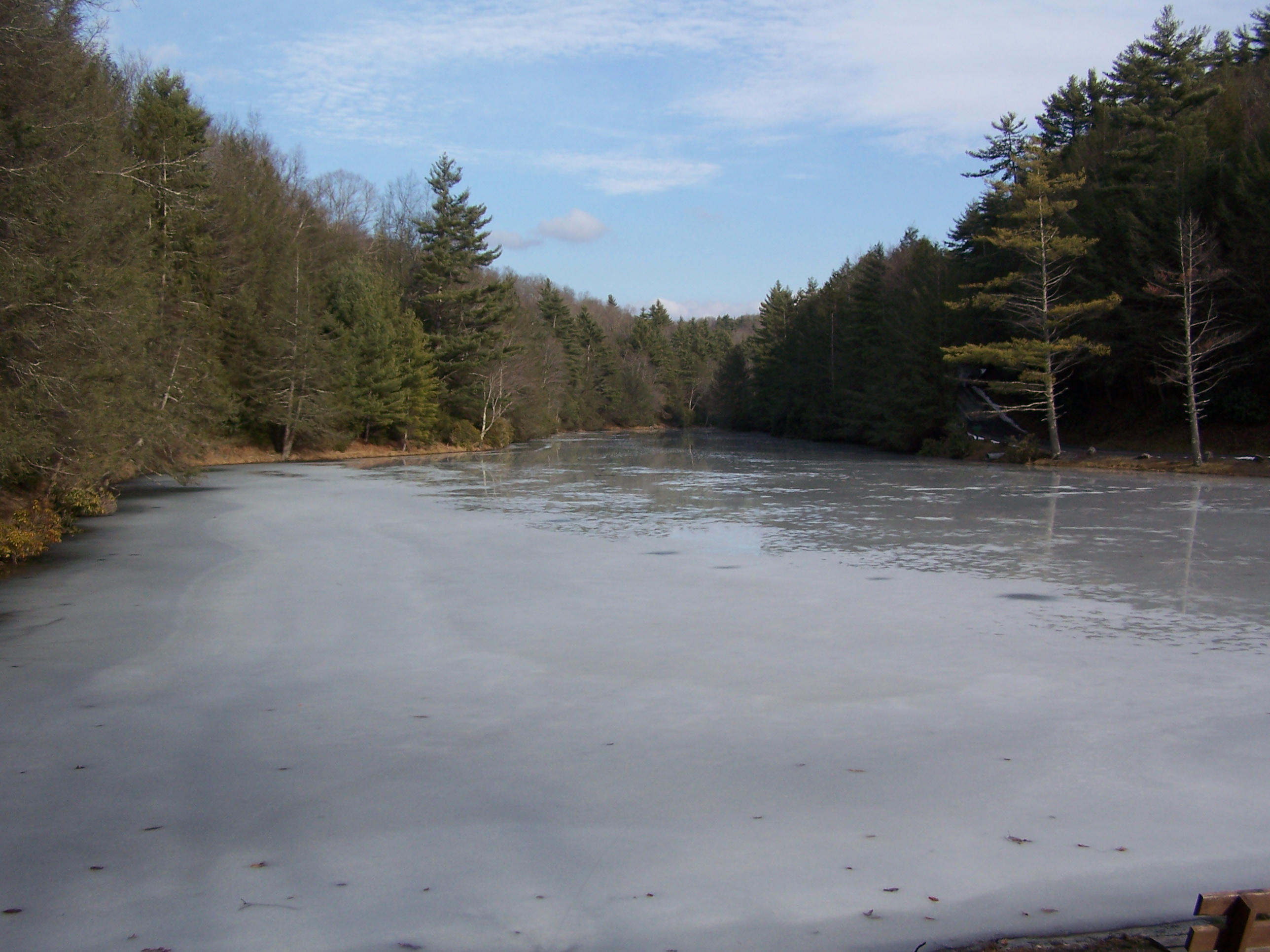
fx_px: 1394
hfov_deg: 49.0
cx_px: 635
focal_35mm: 38
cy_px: 476
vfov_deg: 37.7
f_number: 4
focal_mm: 6.3
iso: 80
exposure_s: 1/800
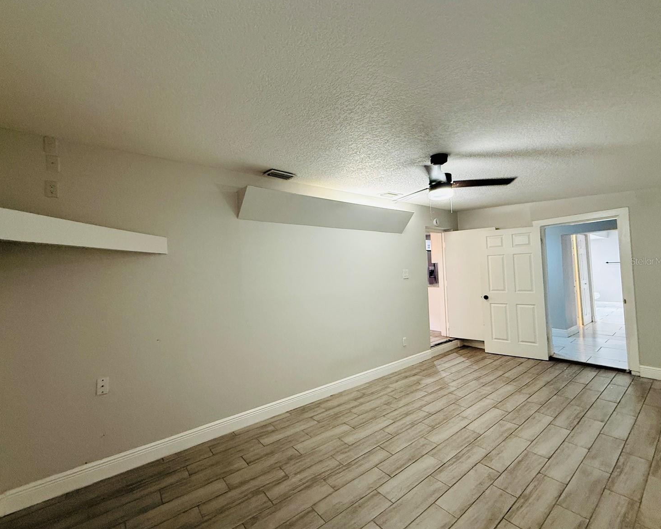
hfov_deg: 96.7
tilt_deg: +3.5
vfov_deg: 84.0
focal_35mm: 15
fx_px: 293
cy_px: 261
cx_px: 311
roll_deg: +2.3
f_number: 2.2
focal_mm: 2.22
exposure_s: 1/60
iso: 400
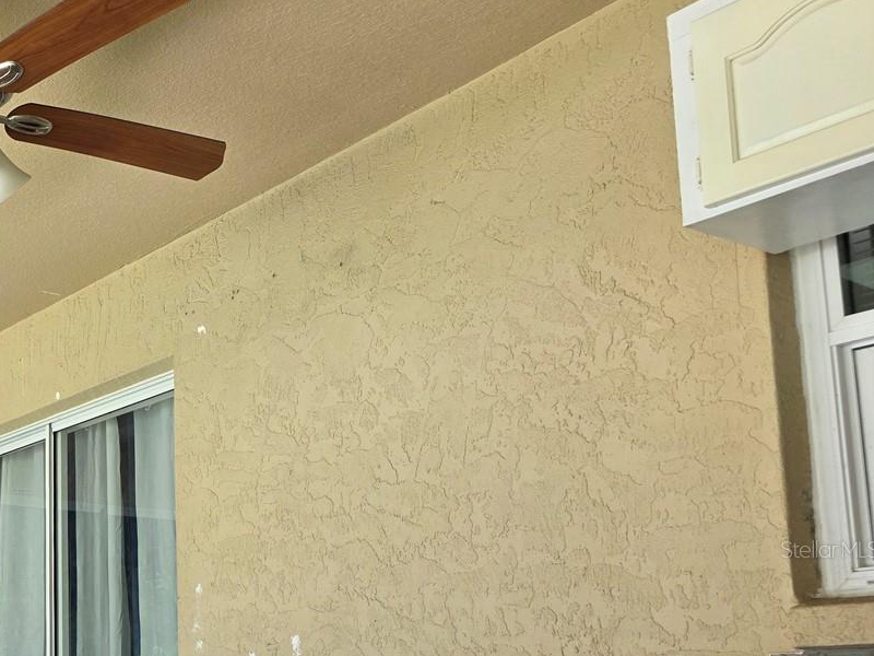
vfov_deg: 30.5
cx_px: 10
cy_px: 549
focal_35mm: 46
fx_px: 1161
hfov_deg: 37.1
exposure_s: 1/180
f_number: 1.7
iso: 64
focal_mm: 6.3
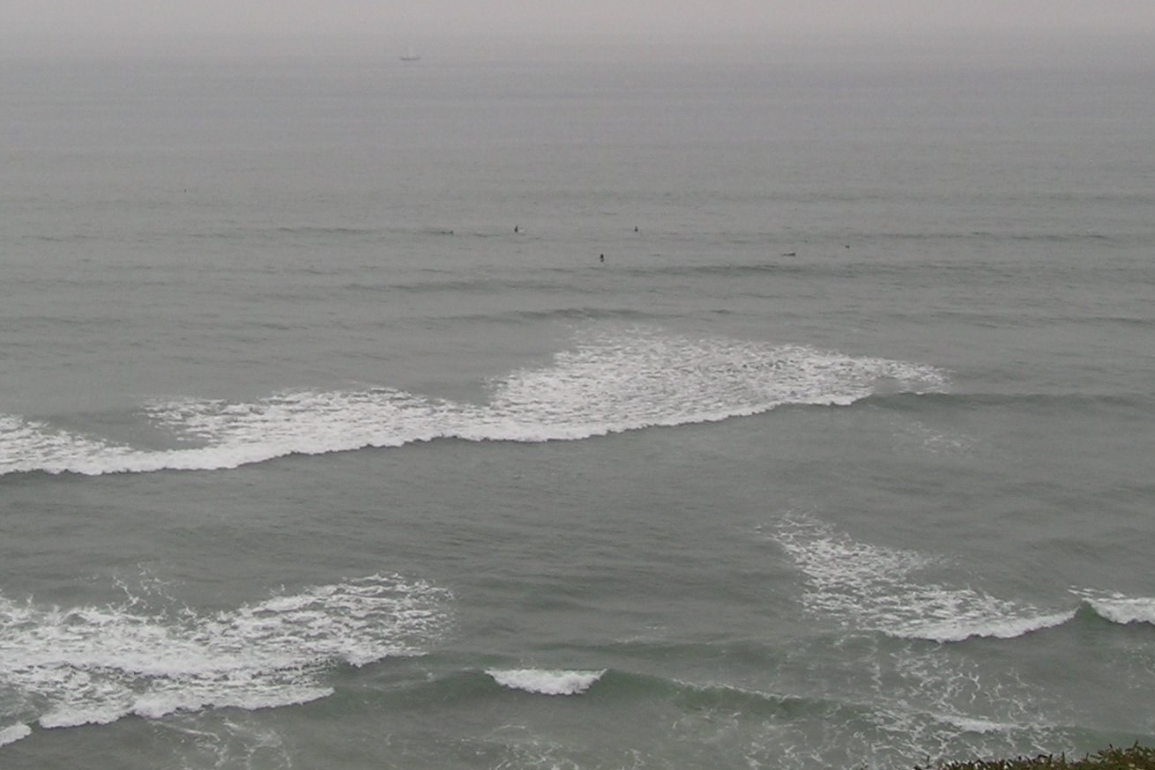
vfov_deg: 18.8
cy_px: 197
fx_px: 2310
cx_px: 176
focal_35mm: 72
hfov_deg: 27.3
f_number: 5.3
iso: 50
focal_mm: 7.2
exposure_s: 1/145
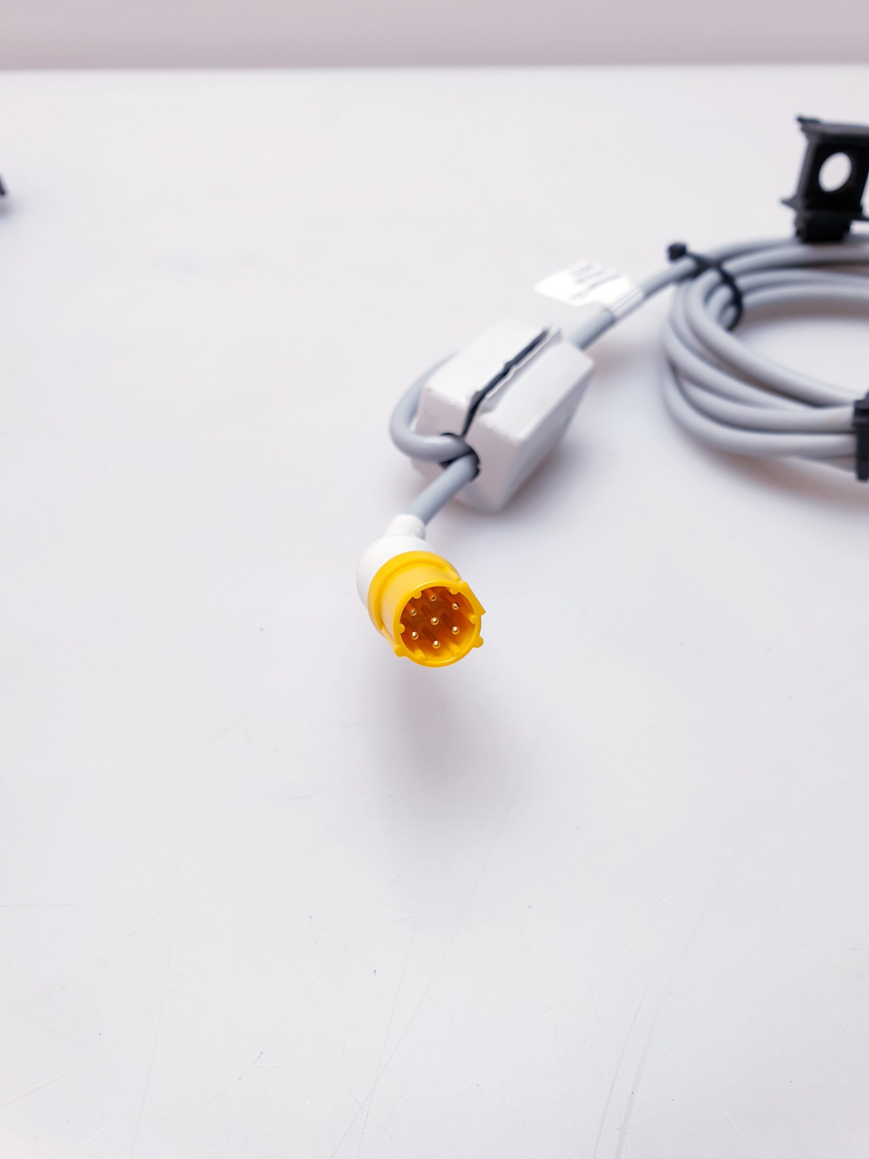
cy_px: 580
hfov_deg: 53.1
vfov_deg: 67.3
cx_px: 434
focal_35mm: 26
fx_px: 870
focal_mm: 4.3
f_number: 2.4
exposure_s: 1/50
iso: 50
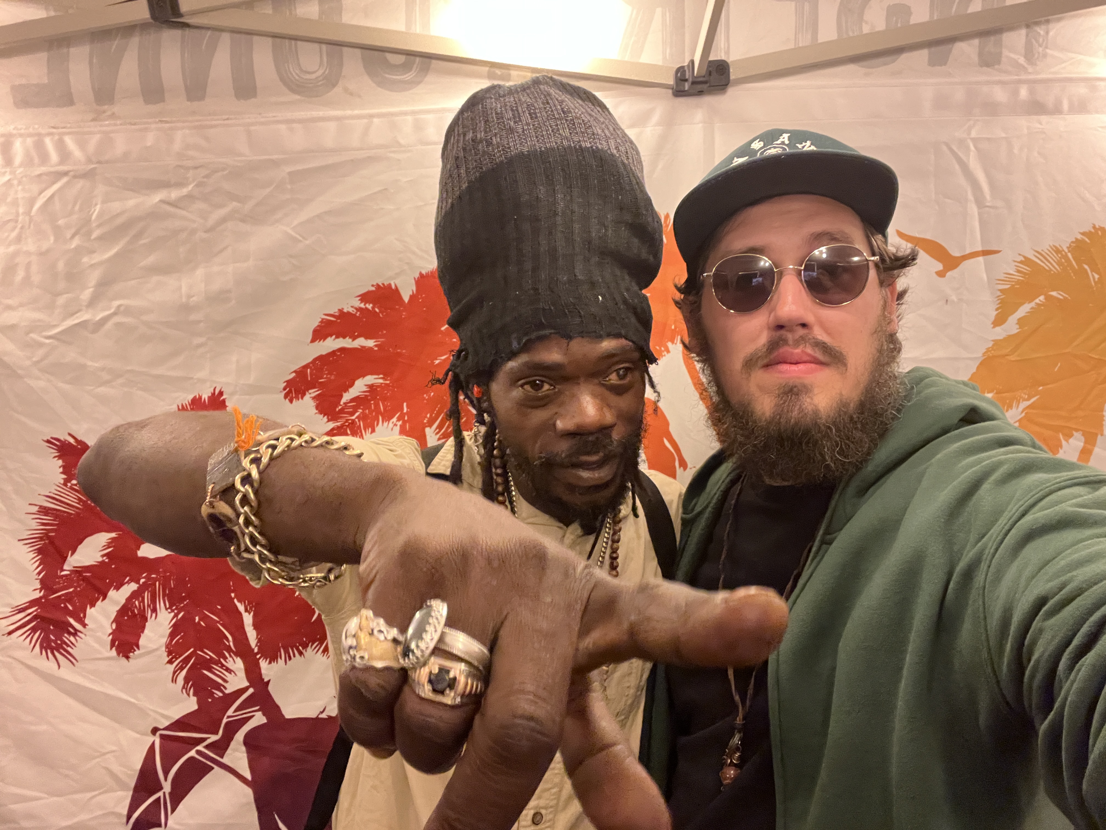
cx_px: 553
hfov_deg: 73.9
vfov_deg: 58.9
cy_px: 415
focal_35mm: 23
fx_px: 735
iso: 800
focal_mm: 2.71
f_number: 2.2
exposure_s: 1/24
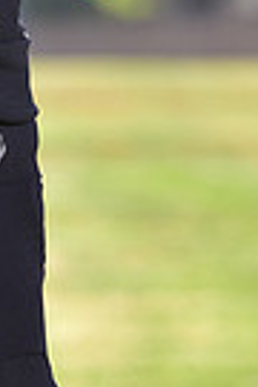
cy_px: -327
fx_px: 7643
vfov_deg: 2.9
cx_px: -110
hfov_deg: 1.9
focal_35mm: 711
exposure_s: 1/250
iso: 100
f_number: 5
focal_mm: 165
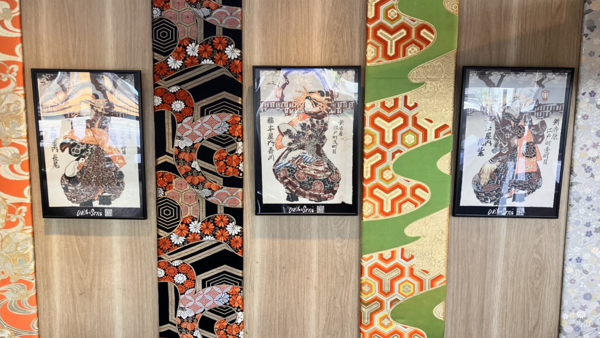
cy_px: 188
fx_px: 493
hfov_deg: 62.6
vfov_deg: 37.7
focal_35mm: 31
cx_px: 300
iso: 64
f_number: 1.8
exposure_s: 1/120
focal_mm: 3.99
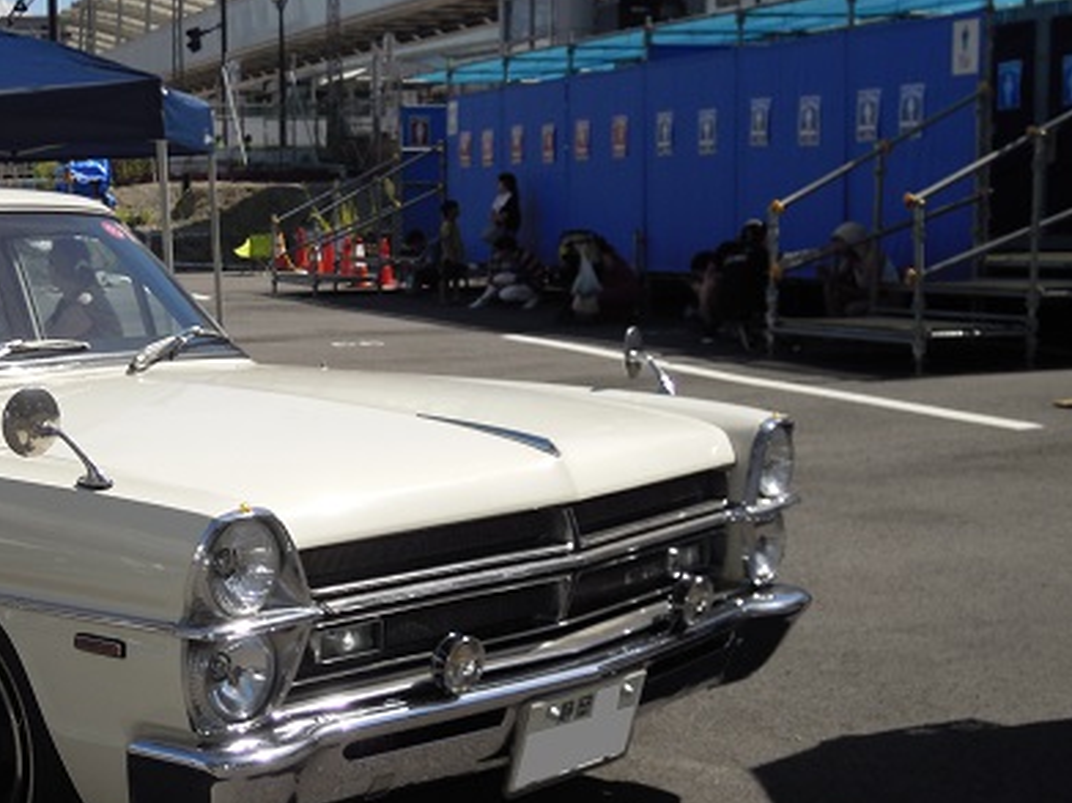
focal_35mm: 59
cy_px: 436
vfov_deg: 24.8
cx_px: 99
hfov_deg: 31.1
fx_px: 1827
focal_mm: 5.7
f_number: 5.6
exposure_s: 1/500
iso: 100
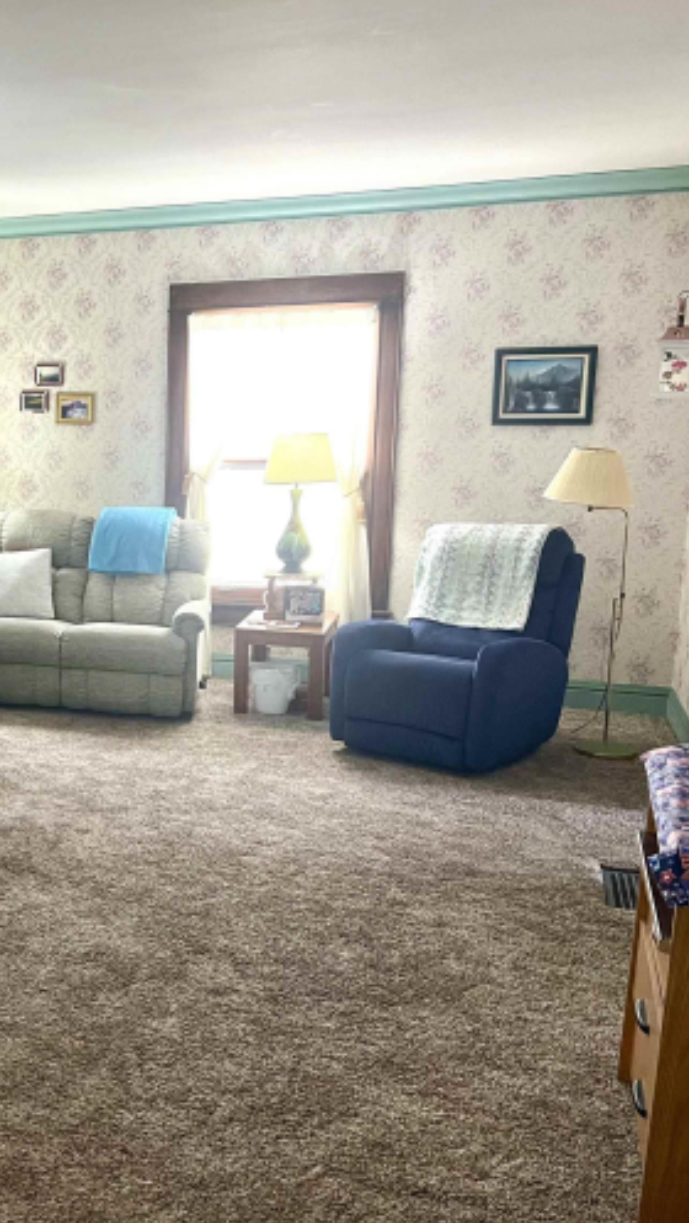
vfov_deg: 52.8
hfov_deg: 28.6
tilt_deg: -9.5
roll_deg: +0.3
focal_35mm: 38
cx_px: -50
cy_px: 610
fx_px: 1233
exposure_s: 1/60
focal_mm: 5.7
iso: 160
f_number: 1.5
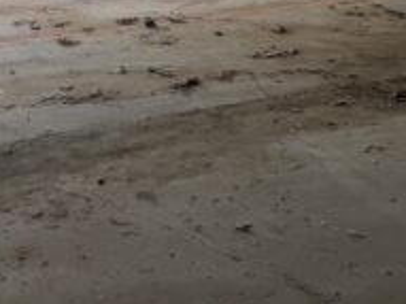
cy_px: -201
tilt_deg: -1.0
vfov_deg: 15.1
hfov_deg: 22.3
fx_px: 1031
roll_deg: -2.6
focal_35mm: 88
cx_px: 232
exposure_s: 1/121
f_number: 1.78
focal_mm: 6.76
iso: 80
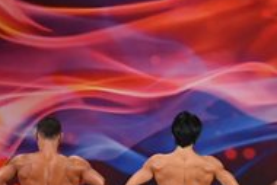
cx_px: -231
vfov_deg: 3.9
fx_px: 2726
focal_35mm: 354
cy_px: 89
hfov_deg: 5.7
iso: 3200
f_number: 5.6
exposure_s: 1/400
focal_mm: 58
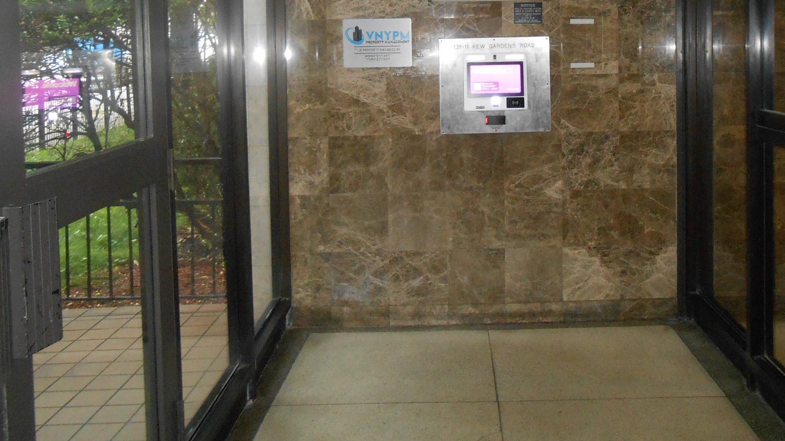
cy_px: 64
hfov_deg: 53.6
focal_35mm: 37
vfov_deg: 30.9
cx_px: 471
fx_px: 770
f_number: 3.5
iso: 400
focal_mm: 4.6
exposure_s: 1/25
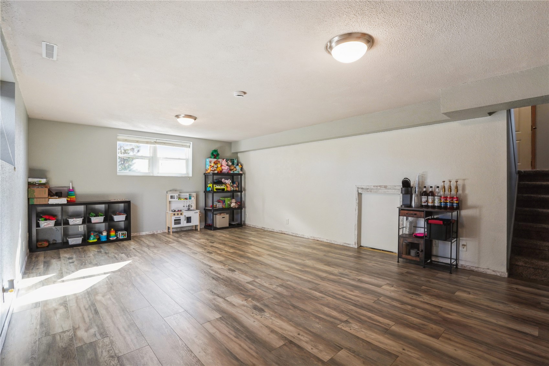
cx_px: 274
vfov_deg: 73.7
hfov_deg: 96.7
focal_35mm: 16
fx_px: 244
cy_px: 183
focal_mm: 16
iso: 400
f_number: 9
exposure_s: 1/10
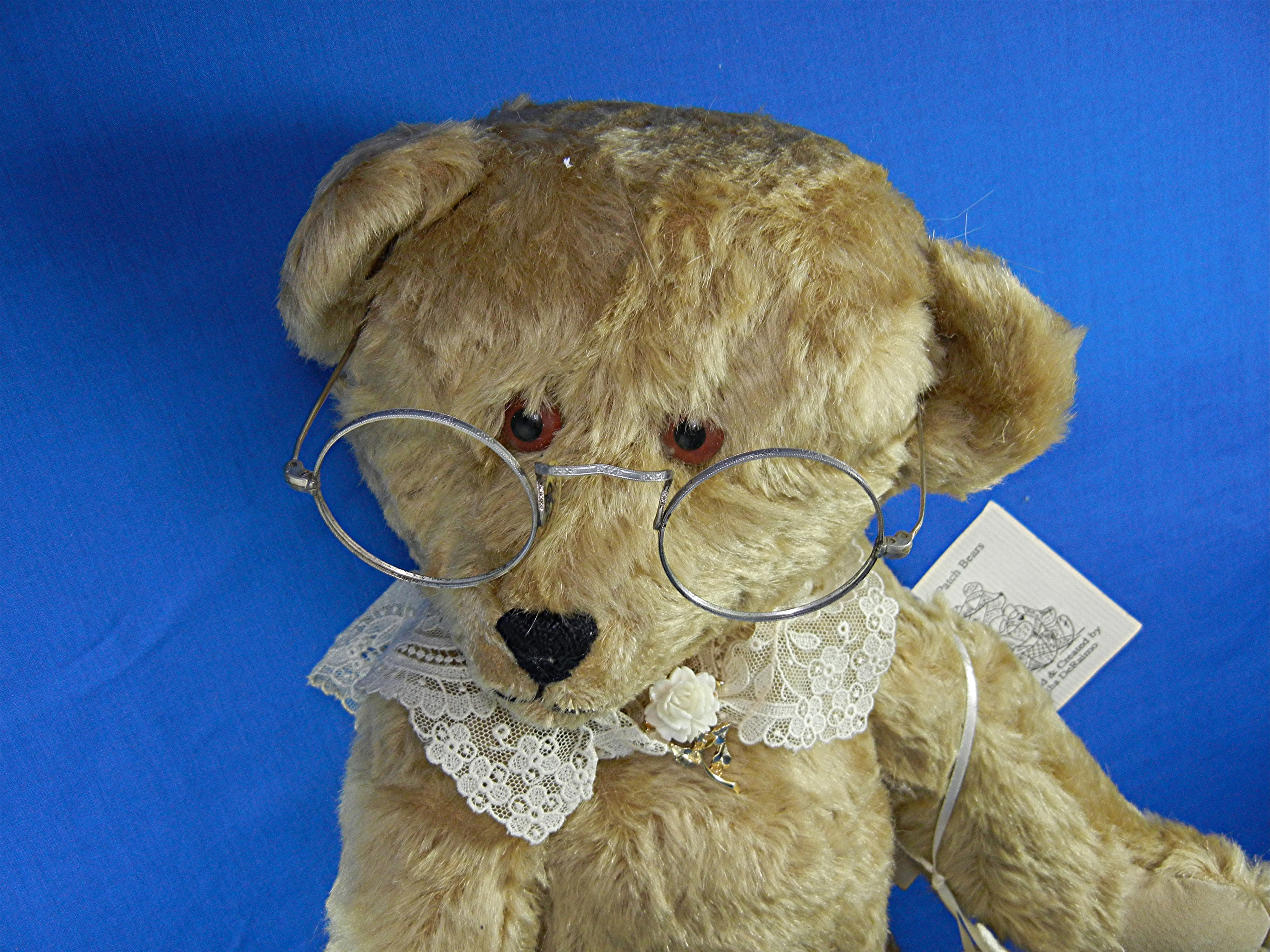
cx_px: 635
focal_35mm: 39
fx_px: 1431
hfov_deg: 47.9
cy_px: 476
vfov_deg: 36.8
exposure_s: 1/30
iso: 224
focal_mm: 7.1
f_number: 3.7
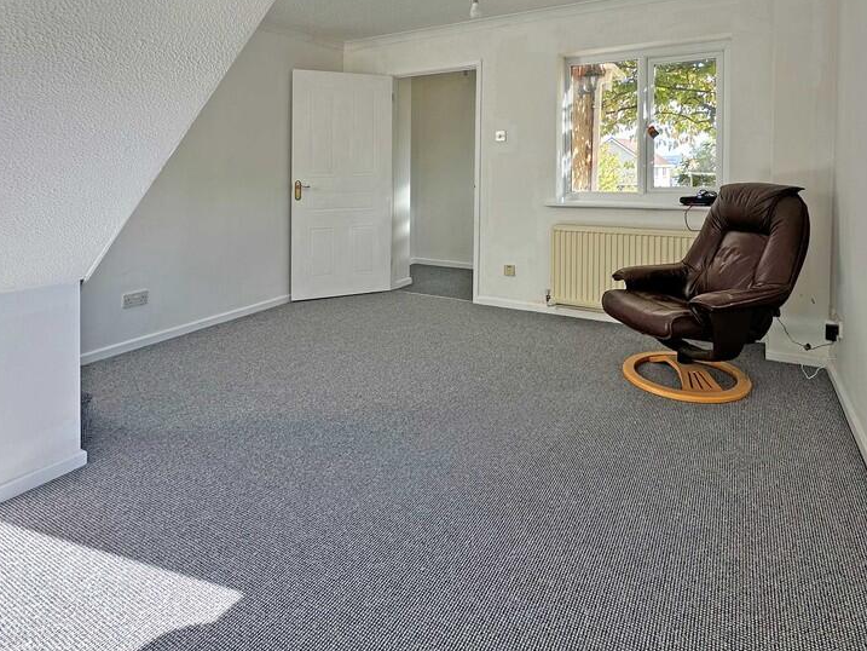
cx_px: 469
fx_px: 501
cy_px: 217
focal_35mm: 20
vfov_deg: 64.3
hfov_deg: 81.6
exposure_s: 1/109
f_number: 2.2
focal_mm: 2.22
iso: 40
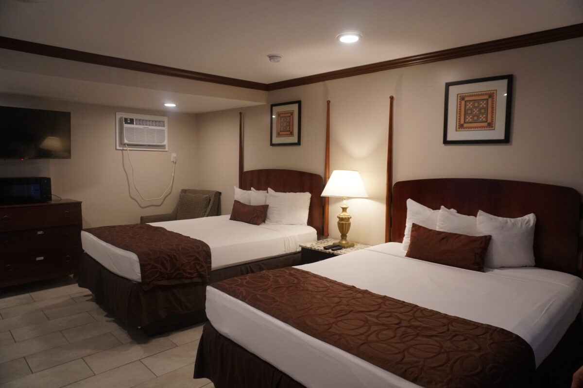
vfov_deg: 53.1
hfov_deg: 73.7
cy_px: 194
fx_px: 389
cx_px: 292
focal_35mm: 24
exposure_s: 1/160
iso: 1600
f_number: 4
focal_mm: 16
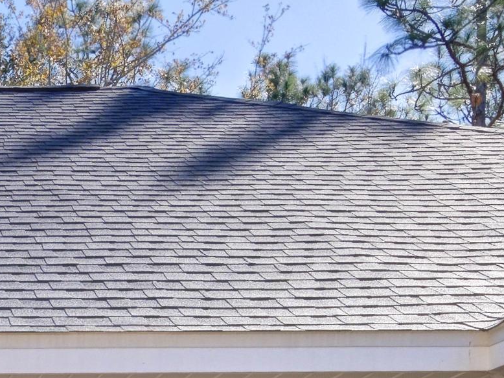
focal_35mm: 89
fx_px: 1295
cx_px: -259
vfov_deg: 15.1
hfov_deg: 19.2
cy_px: 602
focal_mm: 16
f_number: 20
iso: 100
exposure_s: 1/125
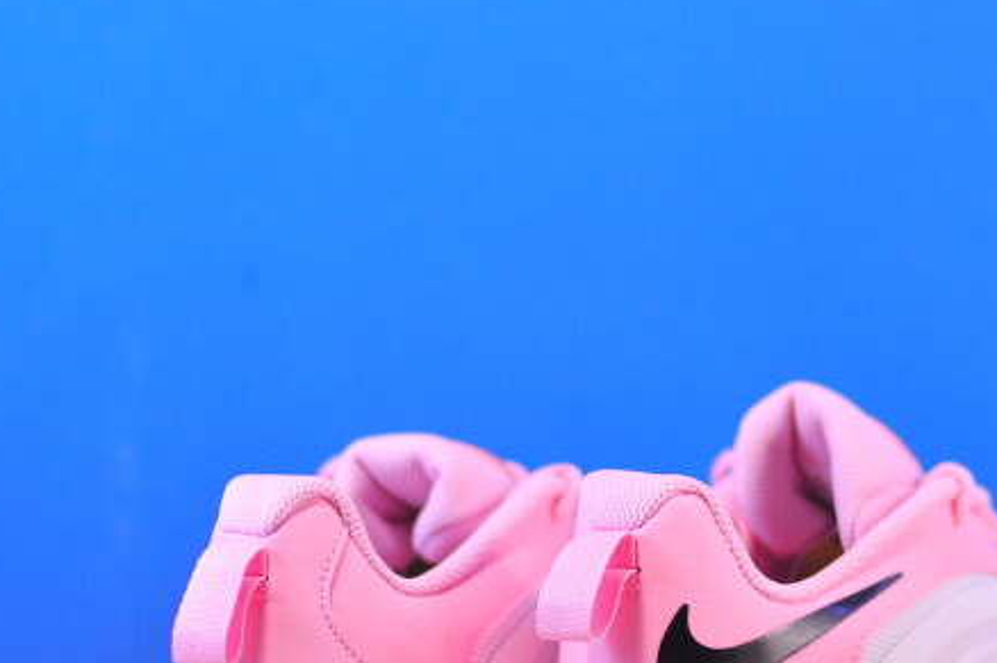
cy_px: 466
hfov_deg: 15.0
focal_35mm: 137
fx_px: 3790
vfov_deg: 10.0
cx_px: 660
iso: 250
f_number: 2
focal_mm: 50
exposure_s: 1/320
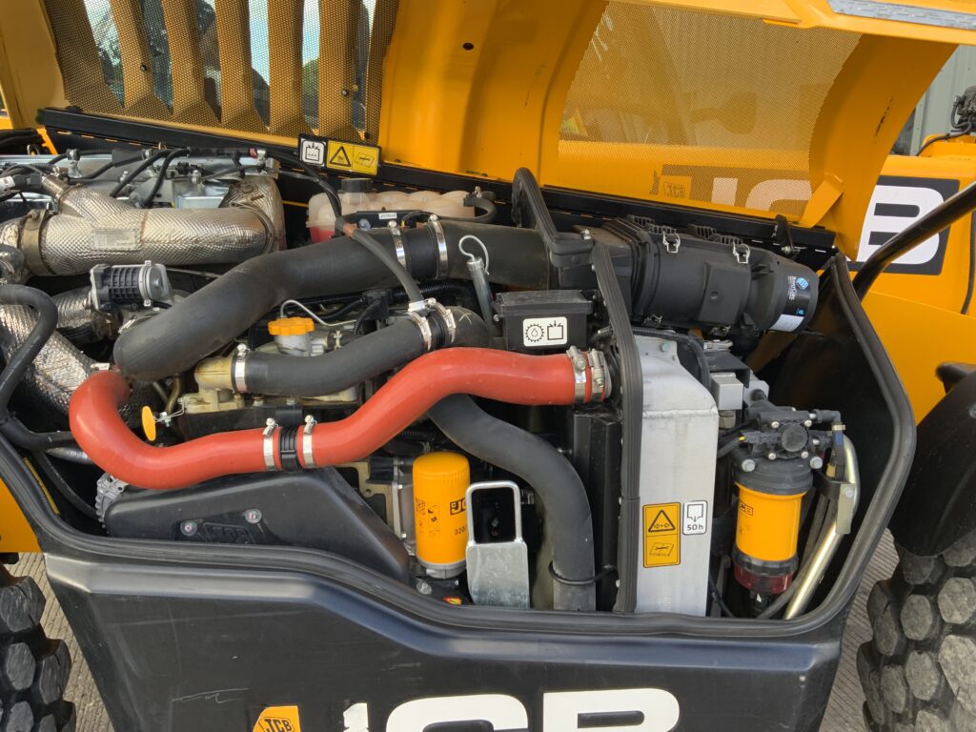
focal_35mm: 29
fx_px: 818
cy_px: 366
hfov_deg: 61.7
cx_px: 488
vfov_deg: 48.2
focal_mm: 3
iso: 25
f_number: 1.8
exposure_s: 1/122
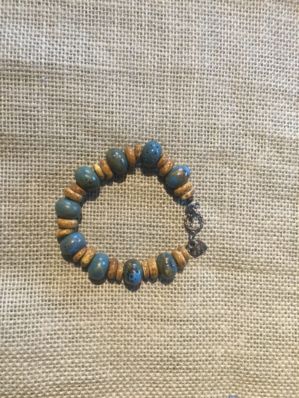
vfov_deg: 61.7
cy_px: 199
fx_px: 334
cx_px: 150
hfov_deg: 48.2
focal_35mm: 29
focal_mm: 4.15
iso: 32
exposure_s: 1/15
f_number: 2.2
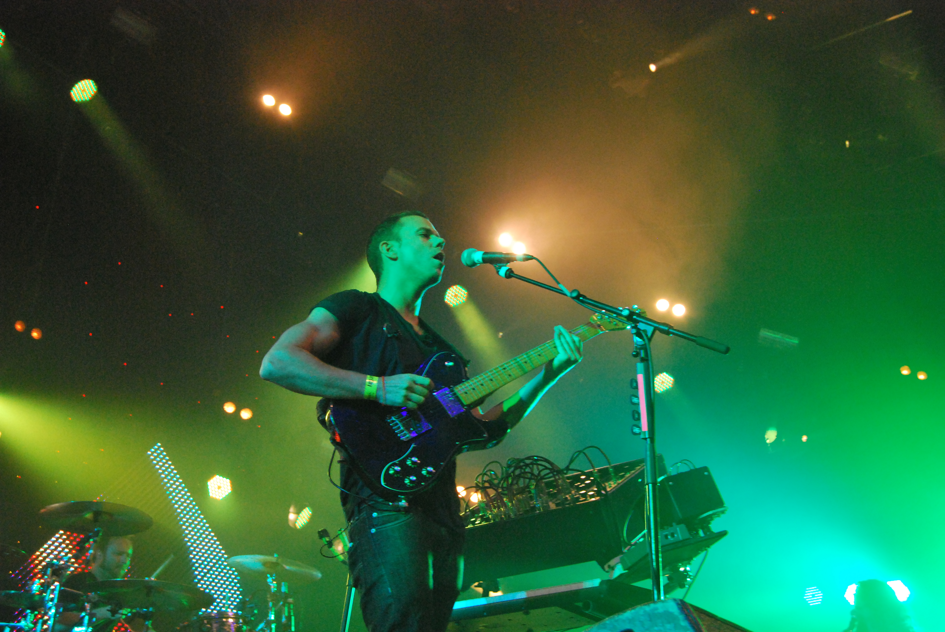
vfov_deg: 29.0
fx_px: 1222
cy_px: 316
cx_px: 472
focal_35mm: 46
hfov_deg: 42.3
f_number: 7.1
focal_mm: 31
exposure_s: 1/200
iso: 1600
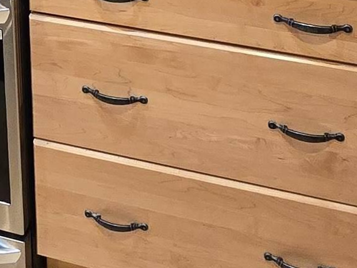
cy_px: -242
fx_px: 722
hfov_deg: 27.0
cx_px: 48
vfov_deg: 16.7
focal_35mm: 70
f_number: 2.2
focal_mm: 2.2
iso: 500
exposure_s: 1/60
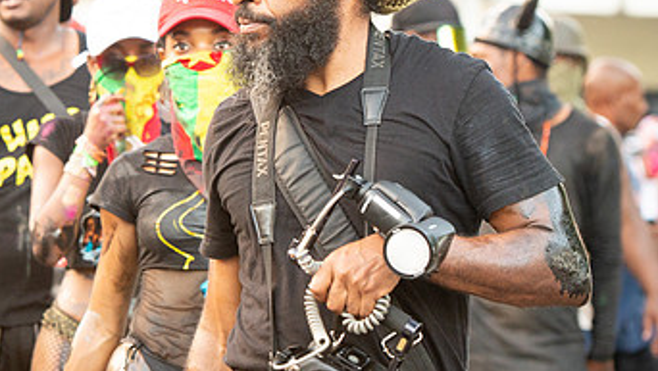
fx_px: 4662
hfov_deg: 8.1
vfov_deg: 4.6
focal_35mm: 267
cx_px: 146
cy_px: 97
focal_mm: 116
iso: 1250
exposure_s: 1/200
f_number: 5
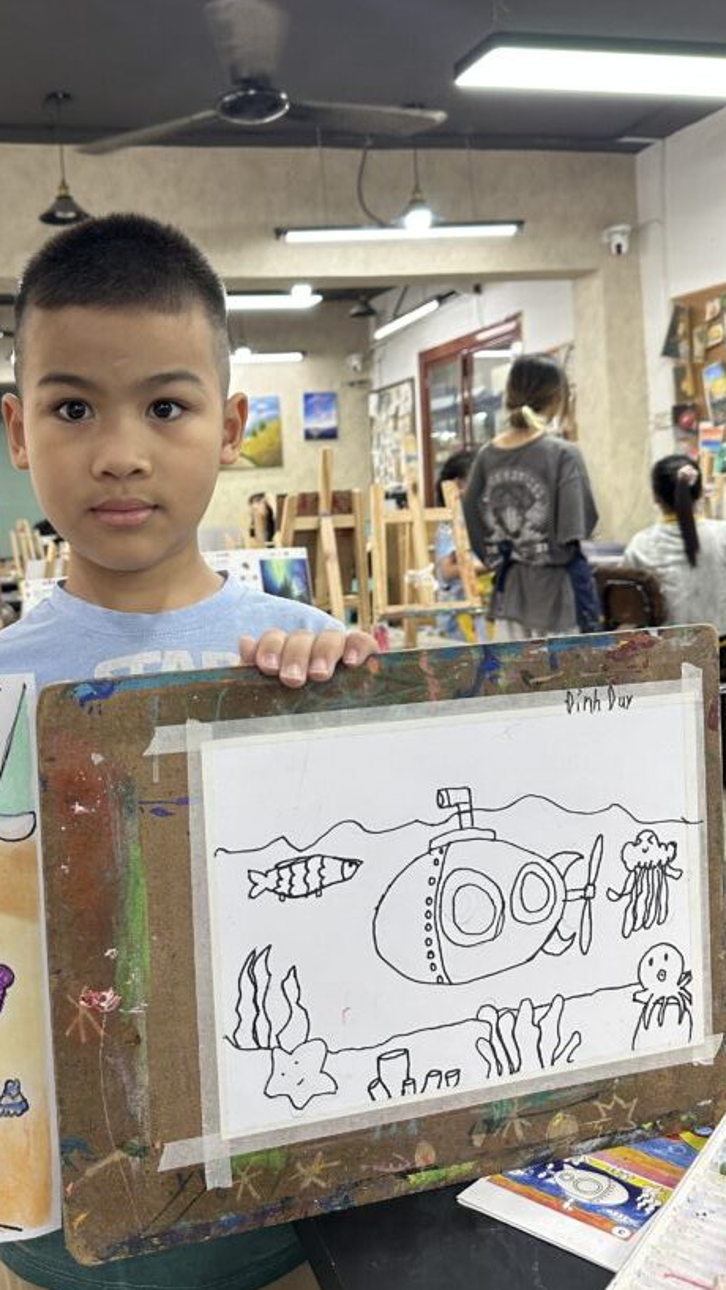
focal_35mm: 32
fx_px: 1094
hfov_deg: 36.0
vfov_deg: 60.7
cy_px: 546
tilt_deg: -0.9
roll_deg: +2.6
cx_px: 199
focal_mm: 6.86
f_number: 1.78
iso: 160
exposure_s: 1/100
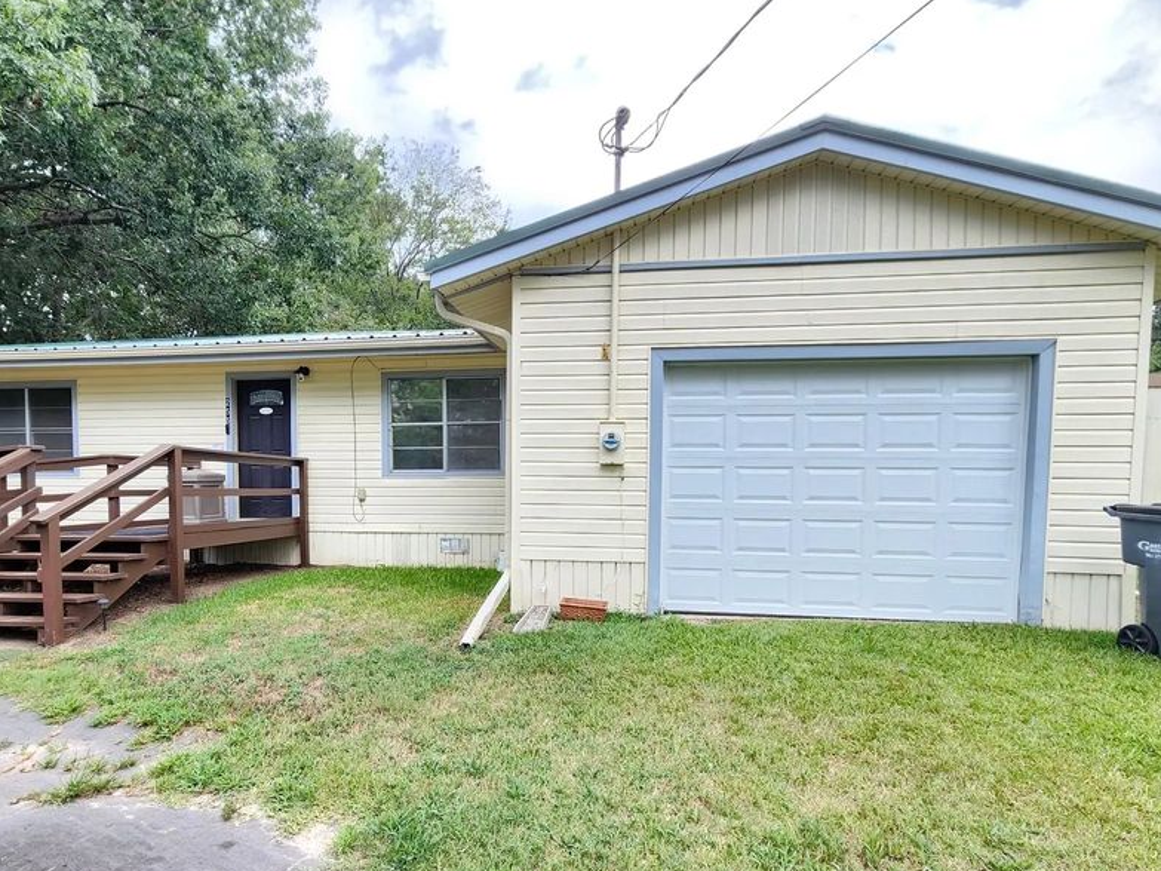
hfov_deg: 91.0
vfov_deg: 74.1
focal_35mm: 17
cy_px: 510
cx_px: 568
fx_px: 570
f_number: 2.2
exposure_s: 1/183
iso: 50
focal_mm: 2.2
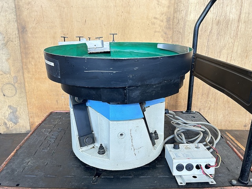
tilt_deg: -19.6
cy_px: 94
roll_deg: -0.3
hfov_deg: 67.3
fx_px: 189
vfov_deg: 53.1
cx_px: 126
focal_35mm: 26
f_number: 1.5
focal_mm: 5.7
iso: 160
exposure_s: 1/60
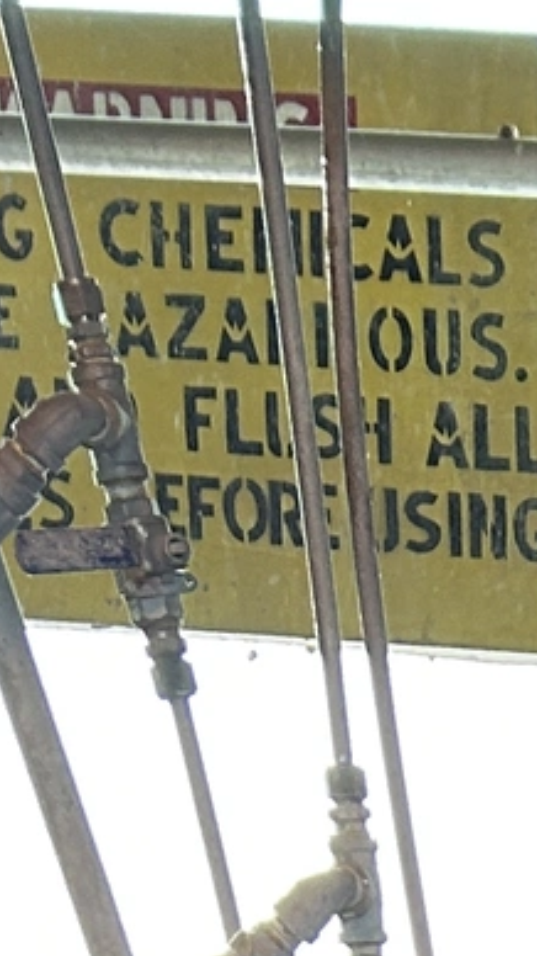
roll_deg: -4.0
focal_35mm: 146
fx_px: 3699
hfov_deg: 7.8
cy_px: 2412
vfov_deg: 11.6
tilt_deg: -20.2
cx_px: 1254
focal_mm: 5.7
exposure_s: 1/60
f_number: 1.5
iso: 125
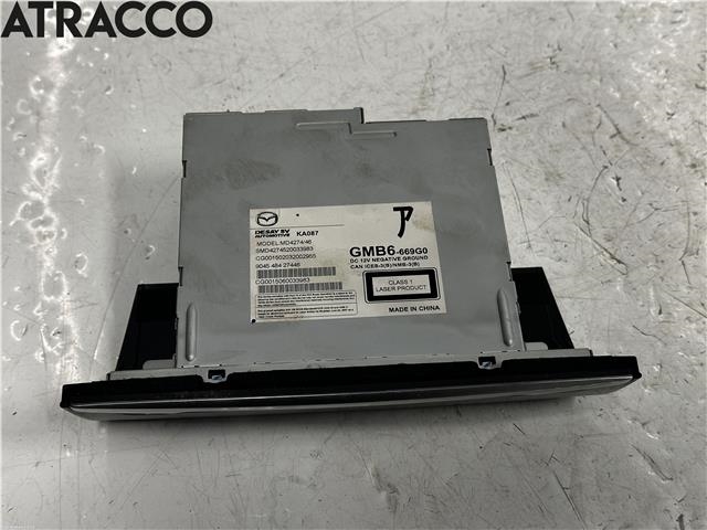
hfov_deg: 39.7
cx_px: 354
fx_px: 980
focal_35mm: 48
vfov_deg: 30.3
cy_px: 265
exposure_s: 1/50
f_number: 1.78
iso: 80
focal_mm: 6.86
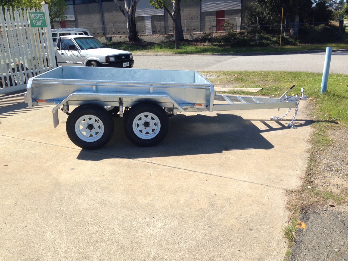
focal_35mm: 33
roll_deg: +2.0
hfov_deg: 55.4
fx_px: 332
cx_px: 174
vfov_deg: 42.9
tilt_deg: -18.5
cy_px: 130
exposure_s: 1/1043
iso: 50
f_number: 2.4
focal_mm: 4.12
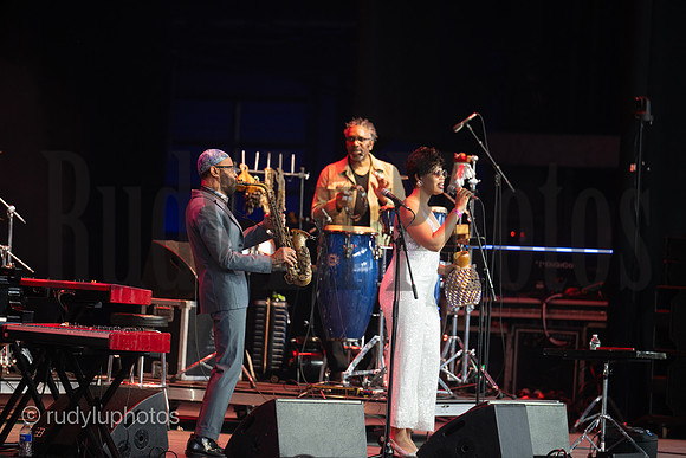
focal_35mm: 200
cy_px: 229
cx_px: 343
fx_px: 3812
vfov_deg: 6.9
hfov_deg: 10.3
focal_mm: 200
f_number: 2.8
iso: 1600
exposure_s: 1/320
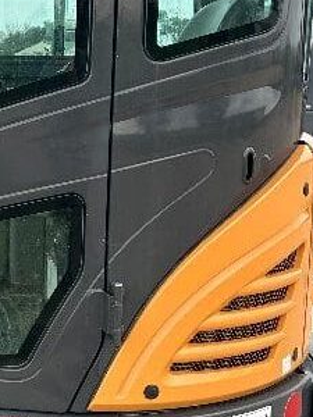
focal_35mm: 78
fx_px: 940
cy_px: 227
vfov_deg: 25.0
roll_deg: -0.5
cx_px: -45
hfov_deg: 18.1
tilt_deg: -9.7
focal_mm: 5.7
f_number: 1.5
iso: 50
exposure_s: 1/1377
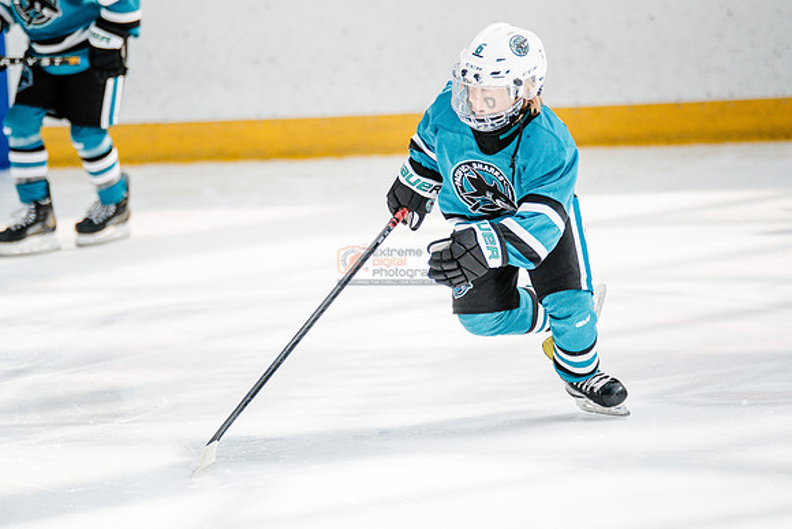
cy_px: 289
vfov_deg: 4.5
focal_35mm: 305
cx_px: 347
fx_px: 6722
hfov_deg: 6.7
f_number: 3.2
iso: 1250
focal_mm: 247
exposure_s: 1/3200
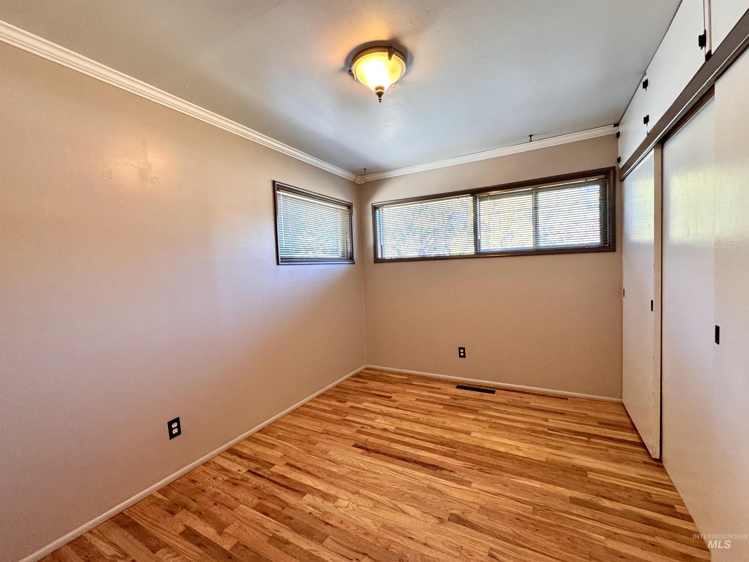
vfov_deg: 85.7
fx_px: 303
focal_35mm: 14
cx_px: 374
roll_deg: +0.7
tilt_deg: -3.2
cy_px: 281
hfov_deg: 102.1
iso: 250
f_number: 2.2
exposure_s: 1/120
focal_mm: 2.22
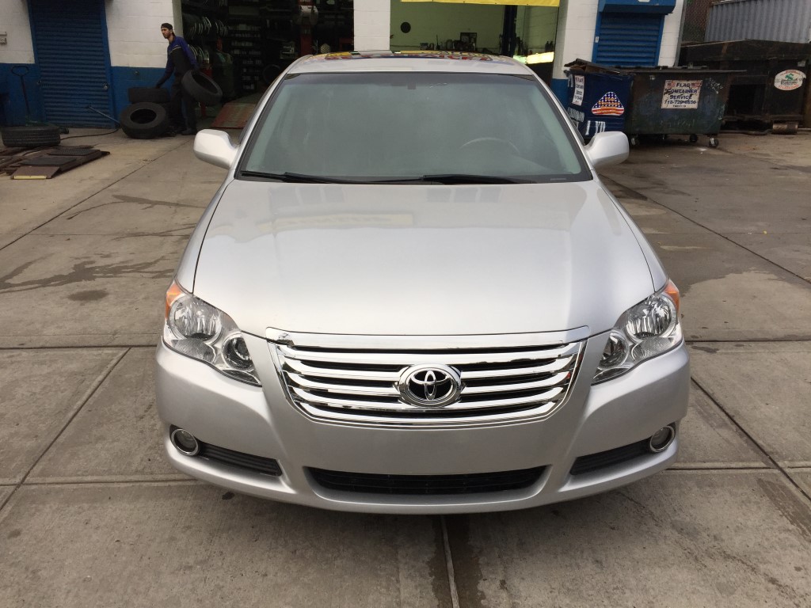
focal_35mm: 29
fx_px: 679
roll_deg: -0.6
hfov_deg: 61.7
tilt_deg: -19.9
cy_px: 304
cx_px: 406
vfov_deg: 48.2
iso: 32
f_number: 2.2
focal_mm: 4.15
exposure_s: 1/223
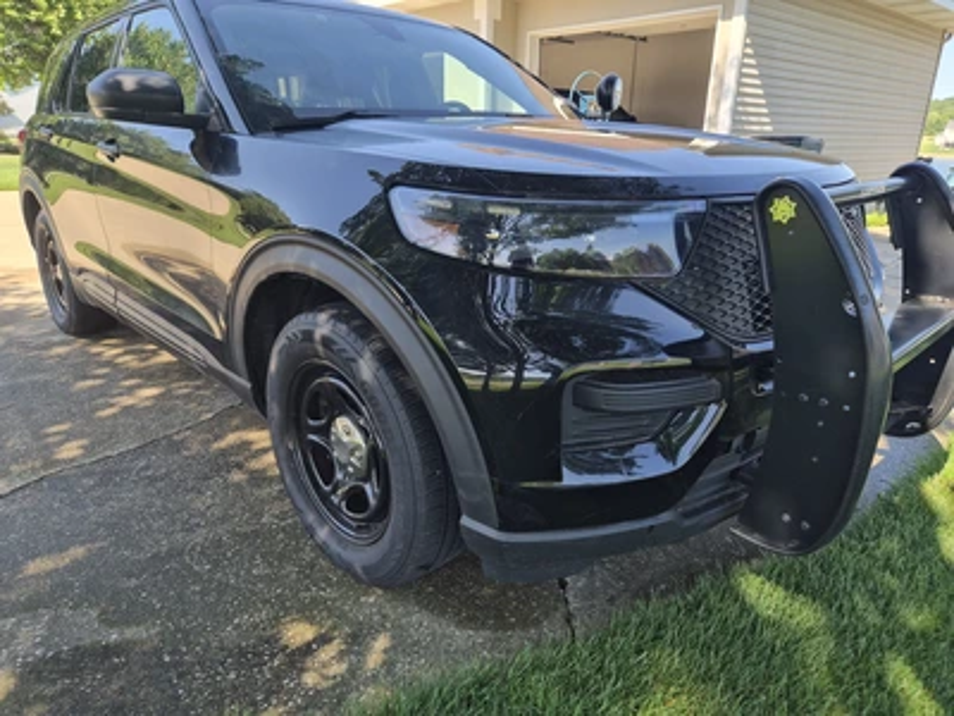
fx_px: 634
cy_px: 358
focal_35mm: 23
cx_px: 477
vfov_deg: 58.9
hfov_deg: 73.9
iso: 80
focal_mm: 5.4
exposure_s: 1/782
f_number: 1.8
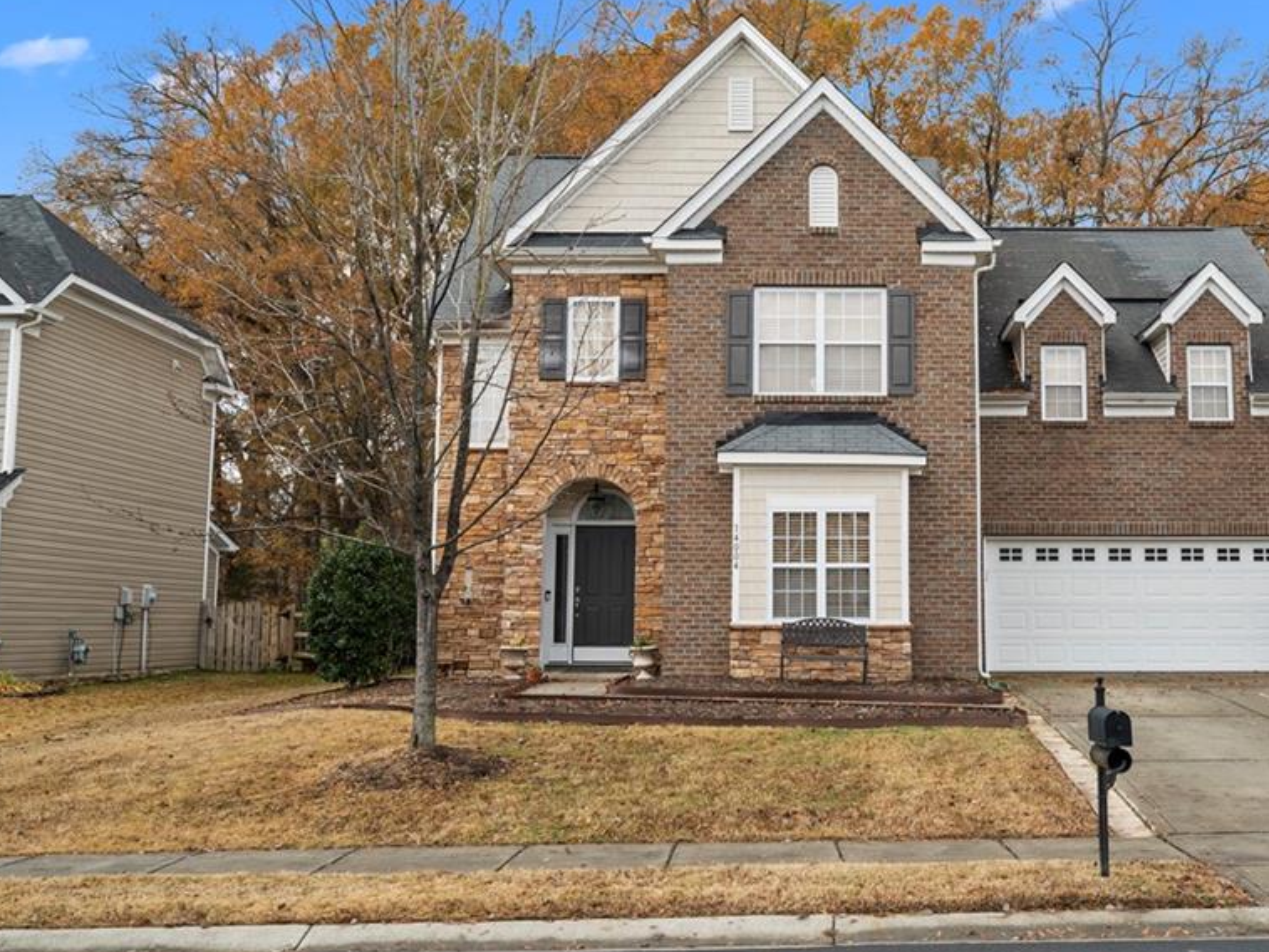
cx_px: 820
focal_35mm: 39
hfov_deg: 47.3
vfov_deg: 36.7
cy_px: 396
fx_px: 1430
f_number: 11
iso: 100
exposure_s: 1/15
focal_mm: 30
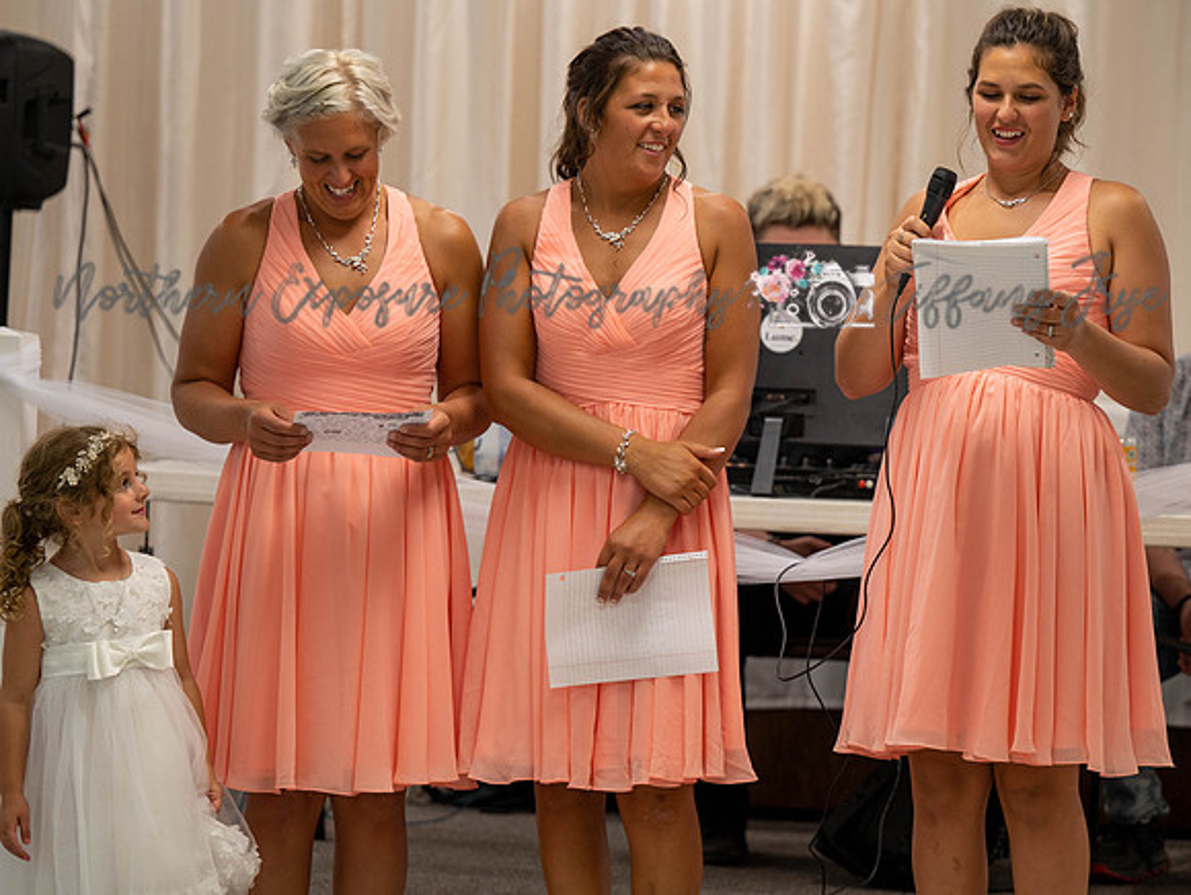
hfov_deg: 13.5
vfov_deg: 10.2
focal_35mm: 146
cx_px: 756
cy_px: 393
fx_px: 5034
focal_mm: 120
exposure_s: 1/125
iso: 800
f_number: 2.8
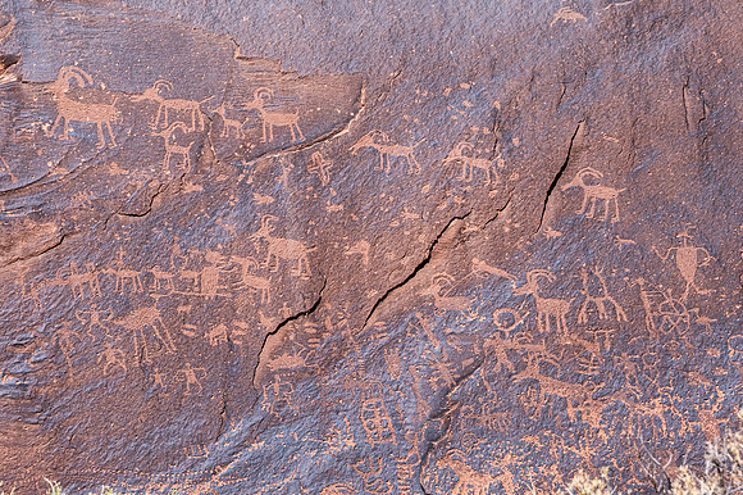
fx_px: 7153
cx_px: 201
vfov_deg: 4.0
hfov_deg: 5.9
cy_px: 269
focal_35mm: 347
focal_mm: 220
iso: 200
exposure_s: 1/250
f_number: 14
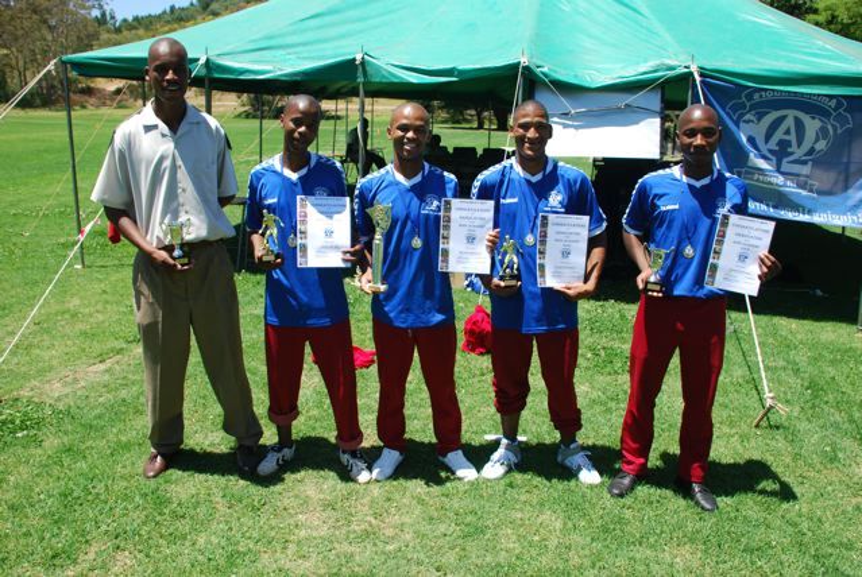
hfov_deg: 61.9
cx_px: 431
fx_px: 719
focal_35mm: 30
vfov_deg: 43.7
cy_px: 288
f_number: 6.3
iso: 100
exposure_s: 1/160
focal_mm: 20
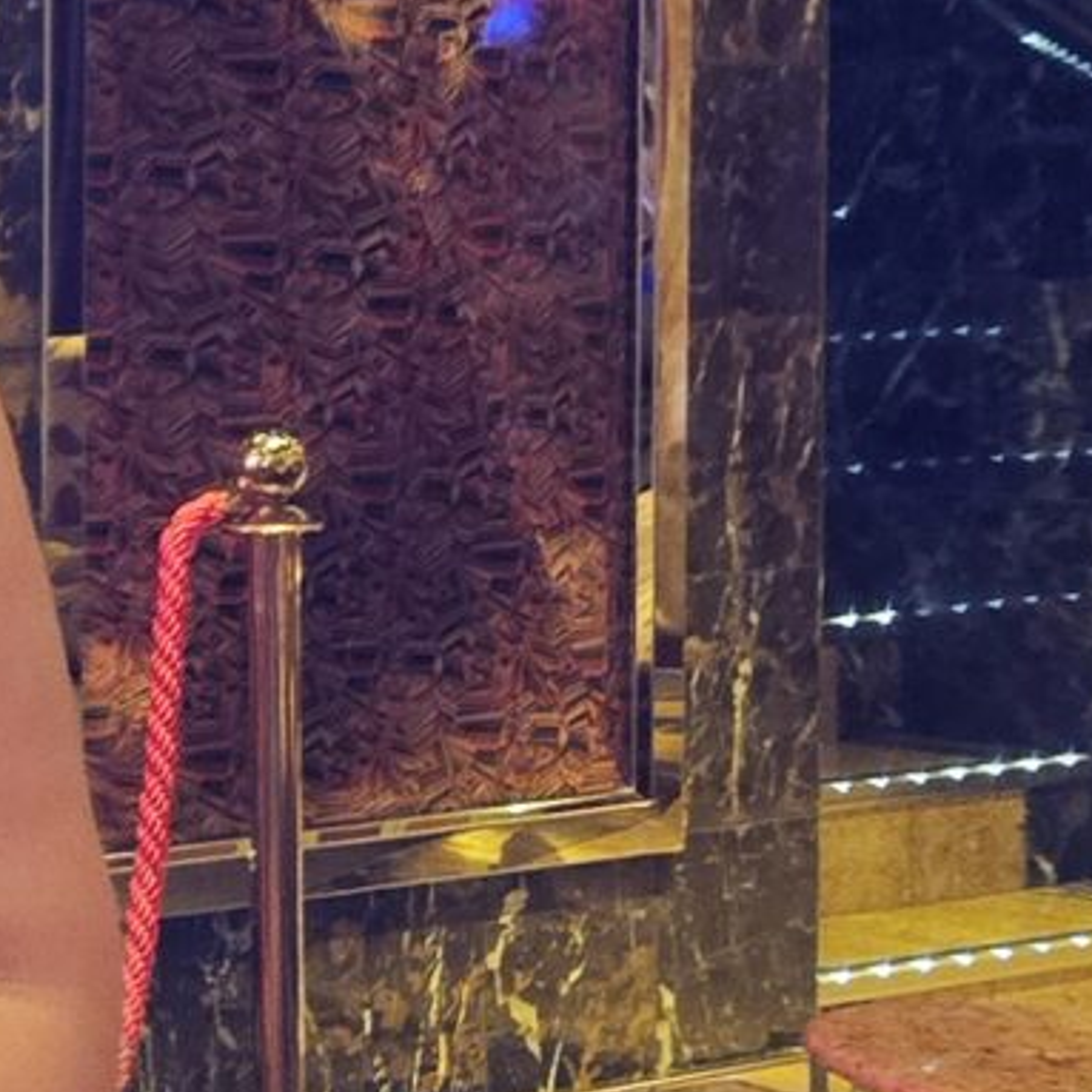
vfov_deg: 12.8
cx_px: -1474
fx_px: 4854
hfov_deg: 11.0
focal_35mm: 136
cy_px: 339
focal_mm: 5.4
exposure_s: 1/25
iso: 800
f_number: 1.8
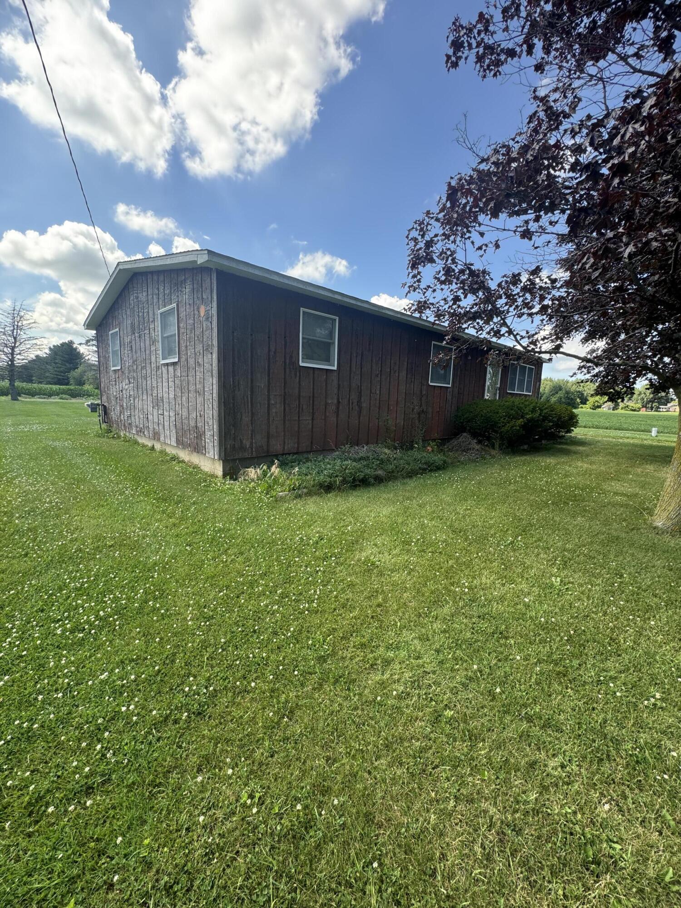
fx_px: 367
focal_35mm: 14
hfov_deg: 85.7
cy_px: 454
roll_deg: +0.6
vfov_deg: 102.1
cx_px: 340
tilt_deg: -8.6
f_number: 2.2
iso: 40
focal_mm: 2.22
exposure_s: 1/233
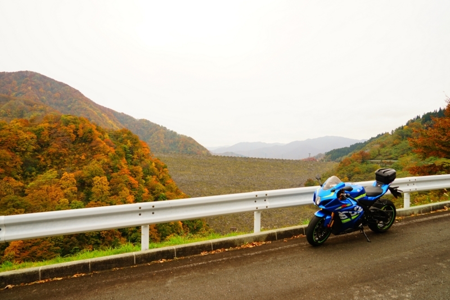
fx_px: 300
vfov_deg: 53.2
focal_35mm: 24
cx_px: 225
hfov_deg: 73.7
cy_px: 150
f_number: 5.6
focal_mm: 24
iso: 100
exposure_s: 1/80
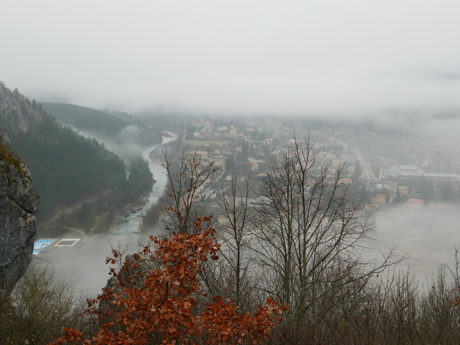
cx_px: 251
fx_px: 598
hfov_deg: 42.0
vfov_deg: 32.2
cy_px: 175
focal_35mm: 45
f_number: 5.6
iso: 200
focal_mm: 18.6
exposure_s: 1/160
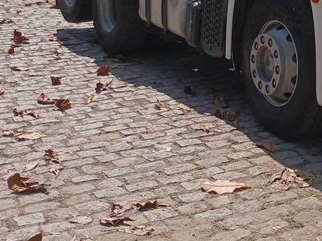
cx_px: 403
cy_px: -108
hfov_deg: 21.8
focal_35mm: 82
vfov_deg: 16.5
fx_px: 762
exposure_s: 1/682
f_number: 1.8
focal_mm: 3.98
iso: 20
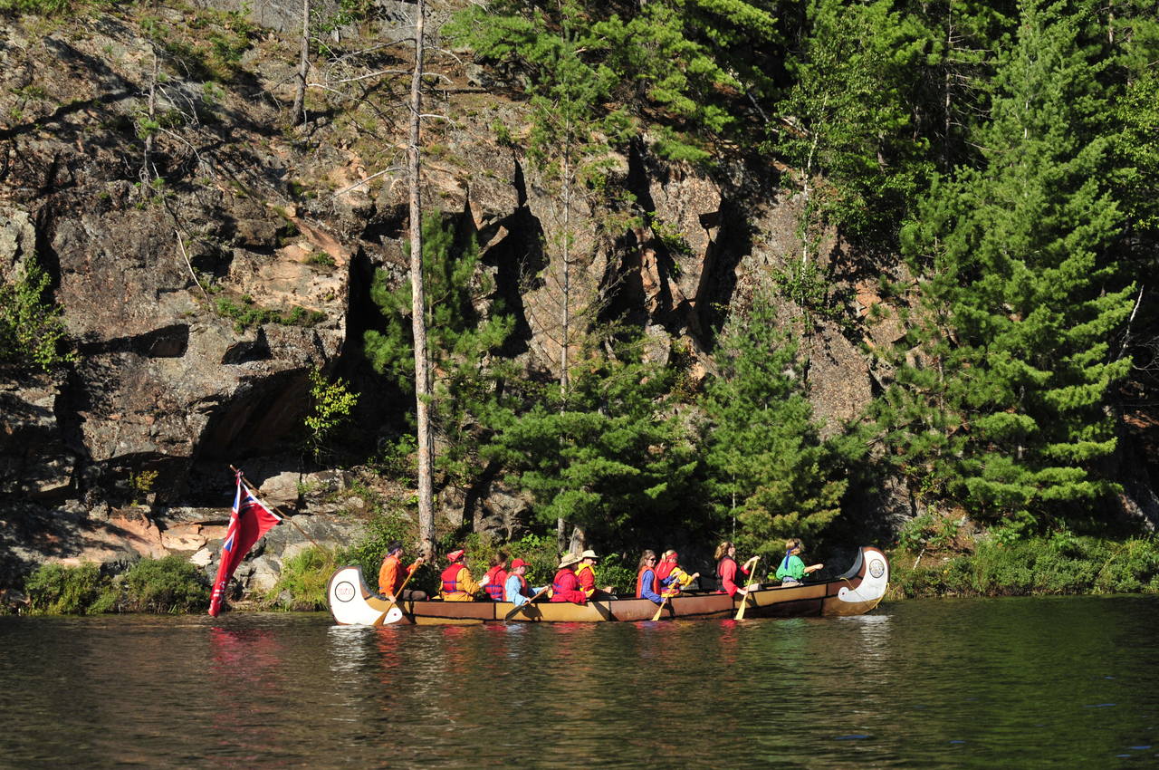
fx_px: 3858
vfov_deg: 11.4
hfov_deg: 17.1
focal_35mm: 120
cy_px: 385
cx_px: 580
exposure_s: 1/1000
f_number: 8
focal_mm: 80
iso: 400
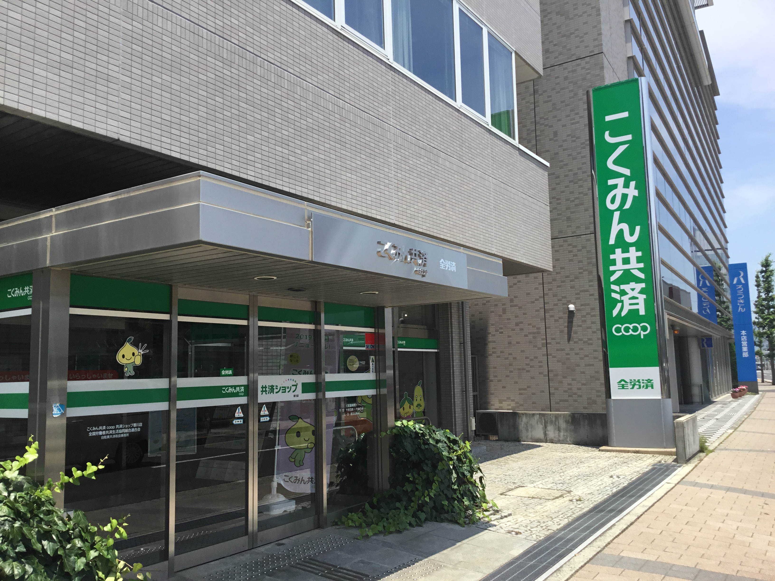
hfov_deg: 58.4
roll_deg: +2.2
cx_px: 388
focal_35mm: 31
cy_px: 290
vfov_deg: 45.4
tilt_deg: +7.5
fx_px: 694
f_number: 2.4
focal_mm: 3.3
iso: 25
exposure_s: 1/1031
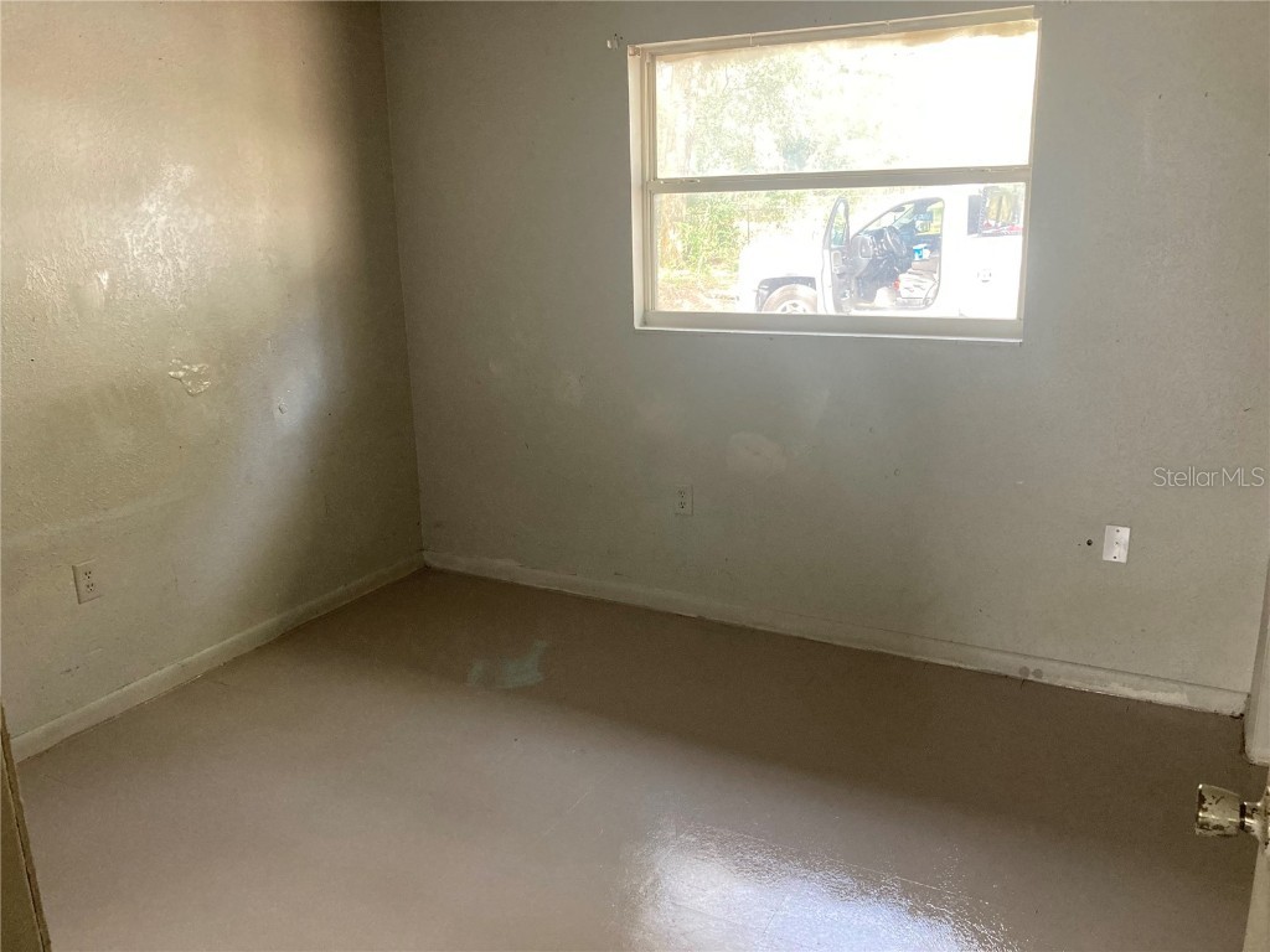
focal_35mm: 28
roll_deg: +0.8
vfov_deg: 49.7
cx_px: 635
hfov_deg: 63.4
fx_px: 1027
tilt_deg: -16.1
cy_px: 476
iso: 250
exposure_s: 1/60
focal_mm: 3.99
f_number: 1.8
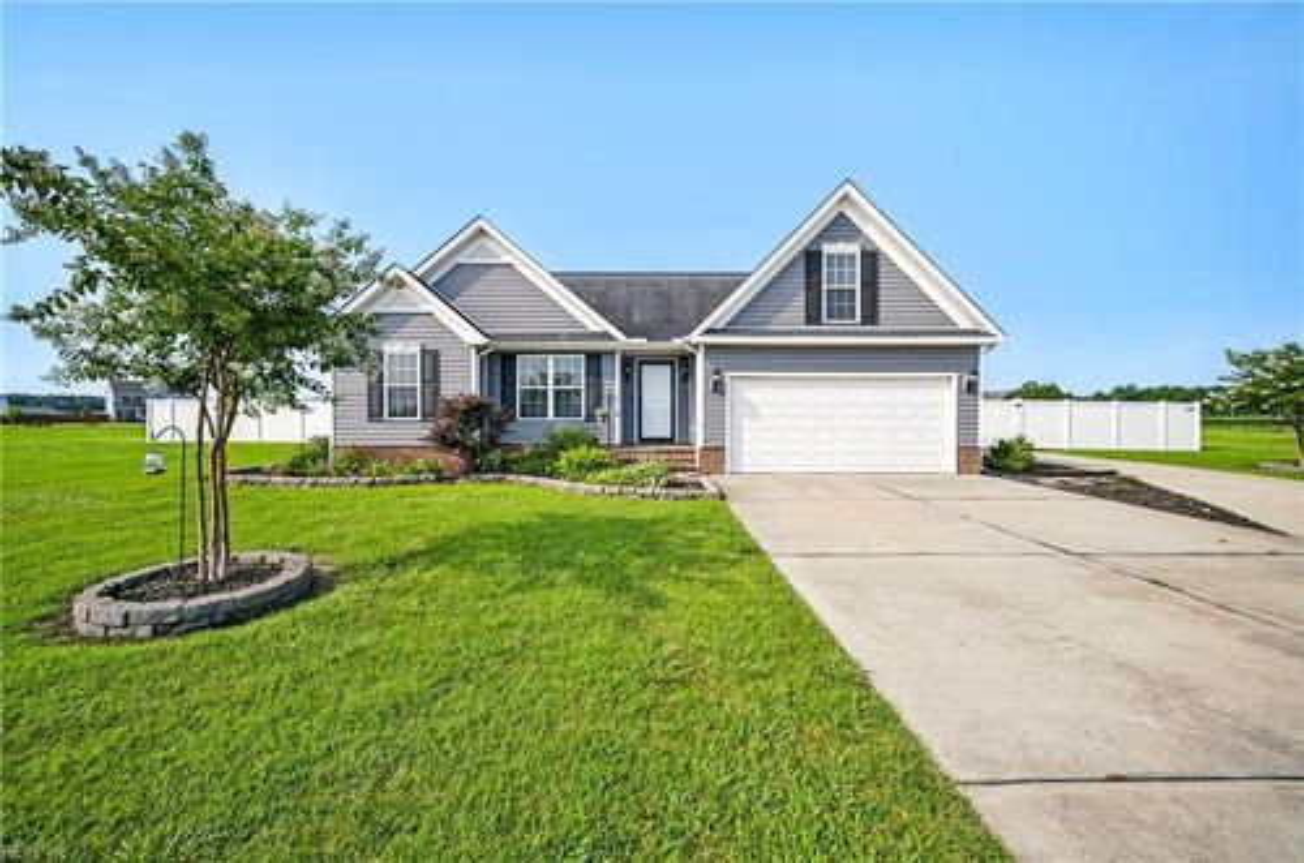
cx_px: 652
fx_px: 488
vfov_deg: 83.0
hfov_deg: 106.4
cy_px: 432
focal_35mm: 14
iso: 250
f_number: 8
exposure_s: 1/400
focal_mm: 9
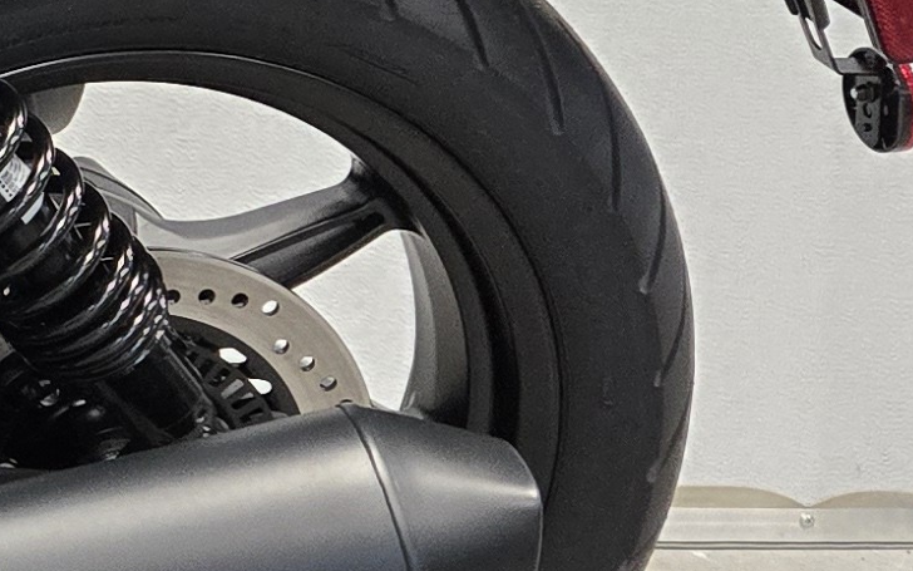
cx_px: -1136
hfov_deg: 12.8
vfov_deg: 9.5
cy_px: -251
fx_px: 3334
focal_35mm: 134
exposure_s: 1/120
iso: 400
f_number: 1.8
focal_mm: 5.4
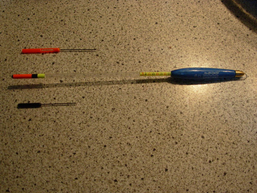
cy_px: 96
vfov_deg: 37.7
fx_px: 282
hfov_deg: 49.0
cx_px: 128
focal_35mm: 38
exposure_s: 1/32
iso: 146
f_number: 2.9
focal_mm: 6.3
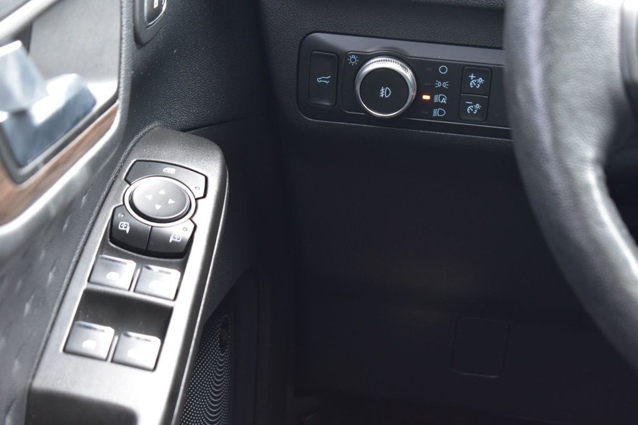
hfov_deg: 24.6
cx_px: 319
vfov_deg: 16.5
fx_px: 1462
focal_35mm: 82
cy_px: 212
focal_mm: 55
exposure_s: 1/15
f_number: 6.3
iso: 800
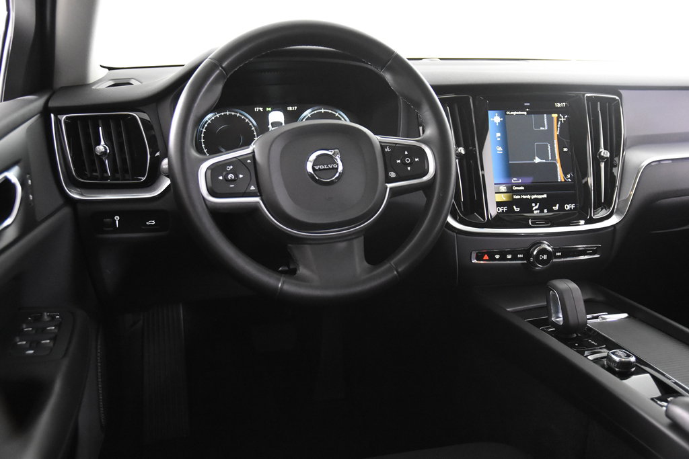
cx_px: 344
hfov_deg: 53.1
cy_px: 230
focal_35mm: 36
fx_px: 689
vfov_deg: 36.9
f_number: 3
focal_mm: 24
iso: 5000
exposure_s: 1/40
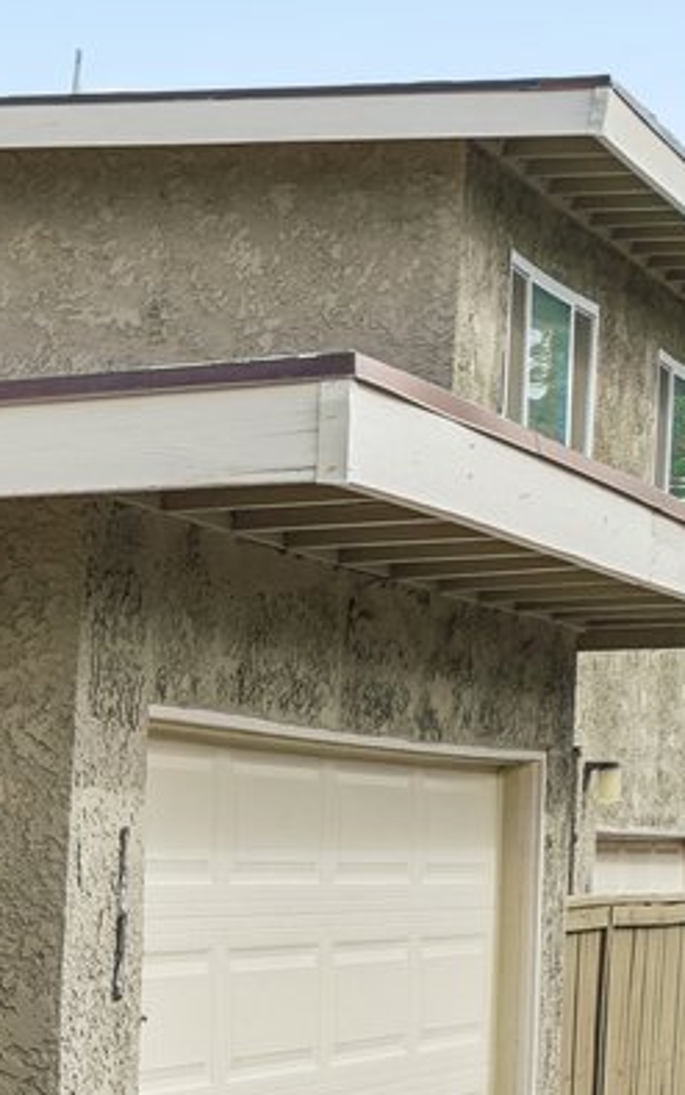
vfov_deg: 18.5
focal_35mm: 111
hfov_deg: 8.0
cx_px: -1944
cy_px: 980
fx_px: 3314
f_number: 8
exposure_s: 1/125
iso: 100
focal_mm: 21
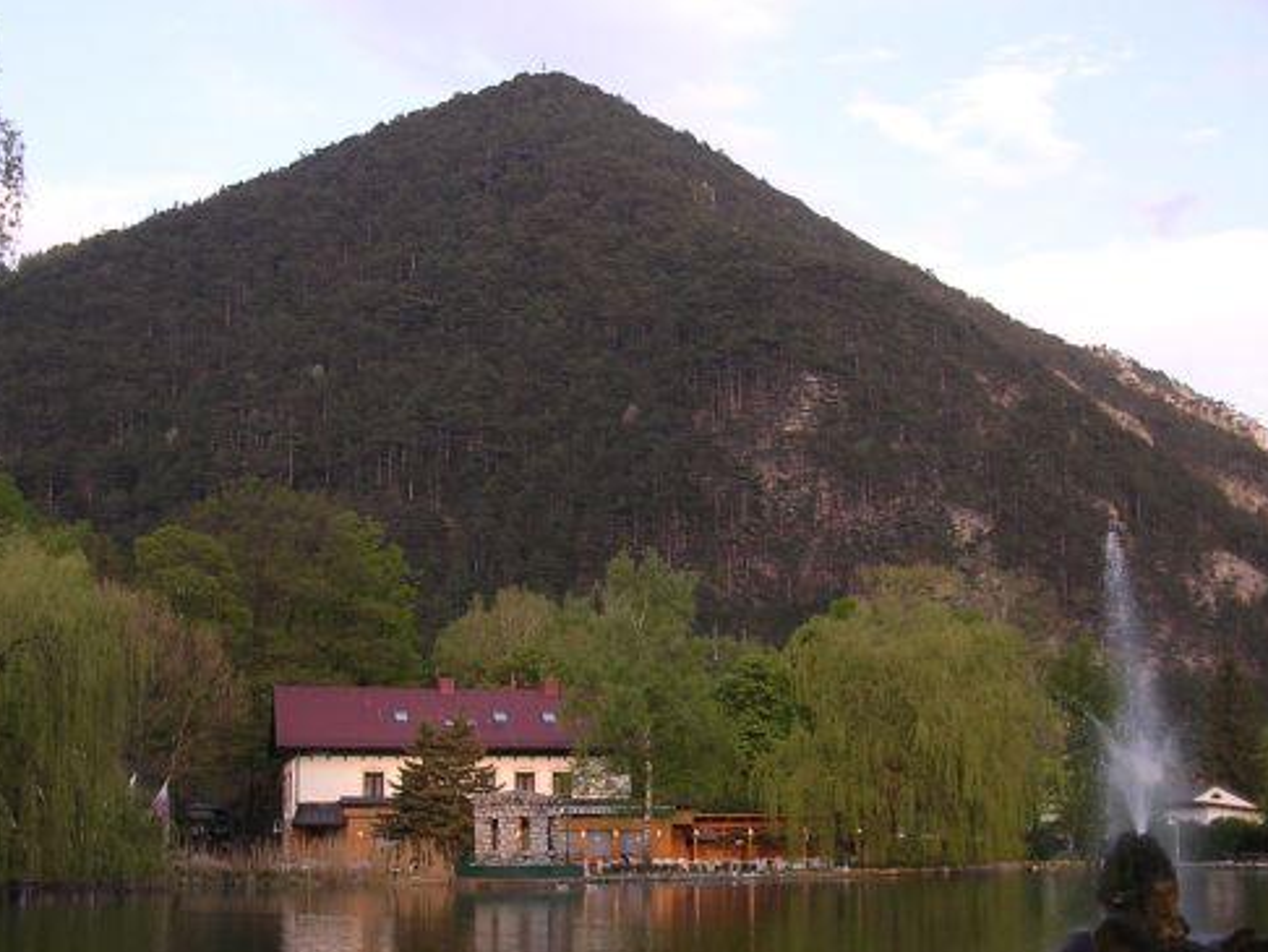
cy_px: 451
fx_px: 1832
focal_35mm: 50
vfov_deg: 29.1
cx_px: 608
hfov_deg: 38.2
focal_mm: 5.8
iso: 100
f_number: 2.8
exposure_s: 1/140
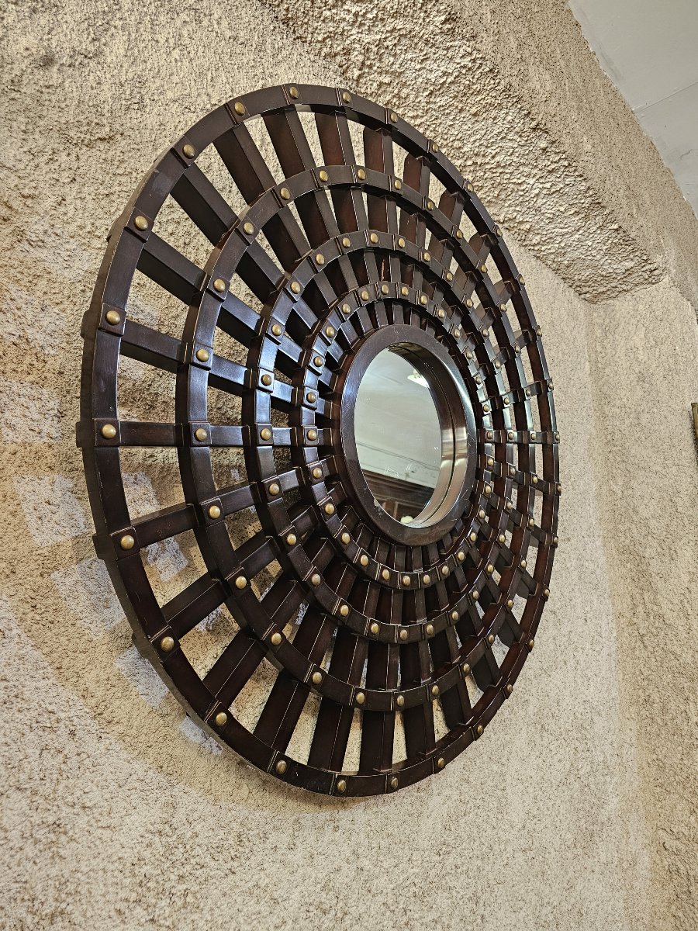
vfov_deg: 73.9
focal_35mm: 23
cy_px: 466
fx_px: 618
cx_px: 349
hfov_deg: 58.9
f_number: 1.7
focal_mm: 6.3
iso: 400
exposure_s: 1/100
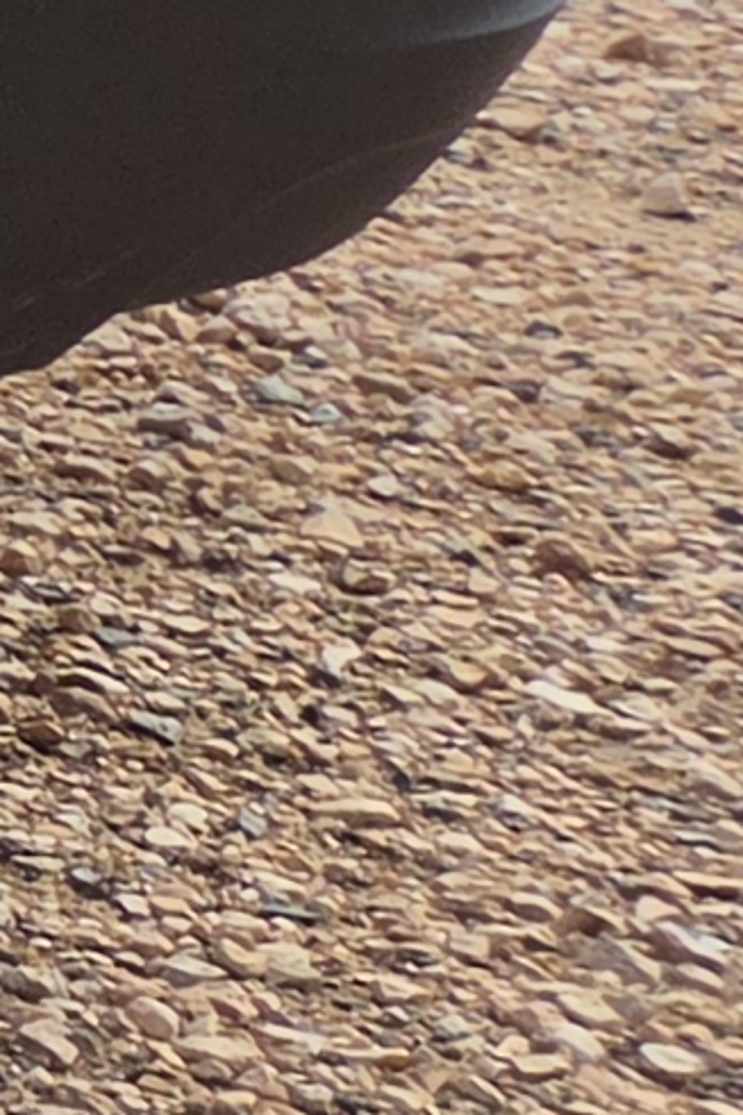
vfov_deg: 10.3
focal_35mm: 195
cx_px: -3613
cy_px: -468
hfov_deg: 4.9
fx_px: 6041
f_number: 1.8
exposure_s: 1/3354
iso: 80
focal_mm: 5.4
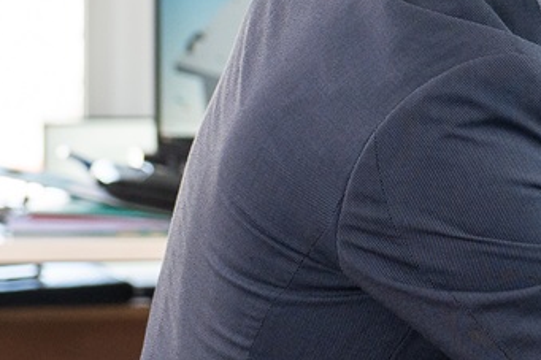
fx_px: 3650
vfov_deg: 5.6
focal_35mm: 243
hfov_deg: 8.0
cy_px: 376
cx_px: 1163
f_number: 2.8
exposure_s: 1/200
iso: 500
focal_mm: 46
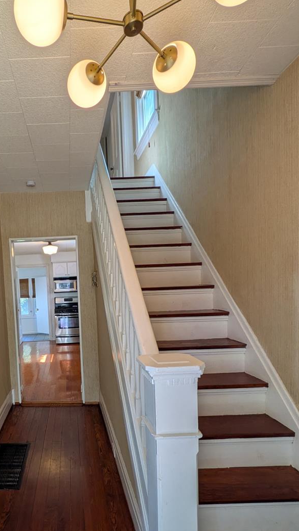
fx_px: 310
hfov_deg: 48.7
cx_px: 62
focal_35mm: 22
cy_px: 308
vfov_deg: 80.6
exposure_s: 1/120
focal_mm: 1.85
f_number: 2.2
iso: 63
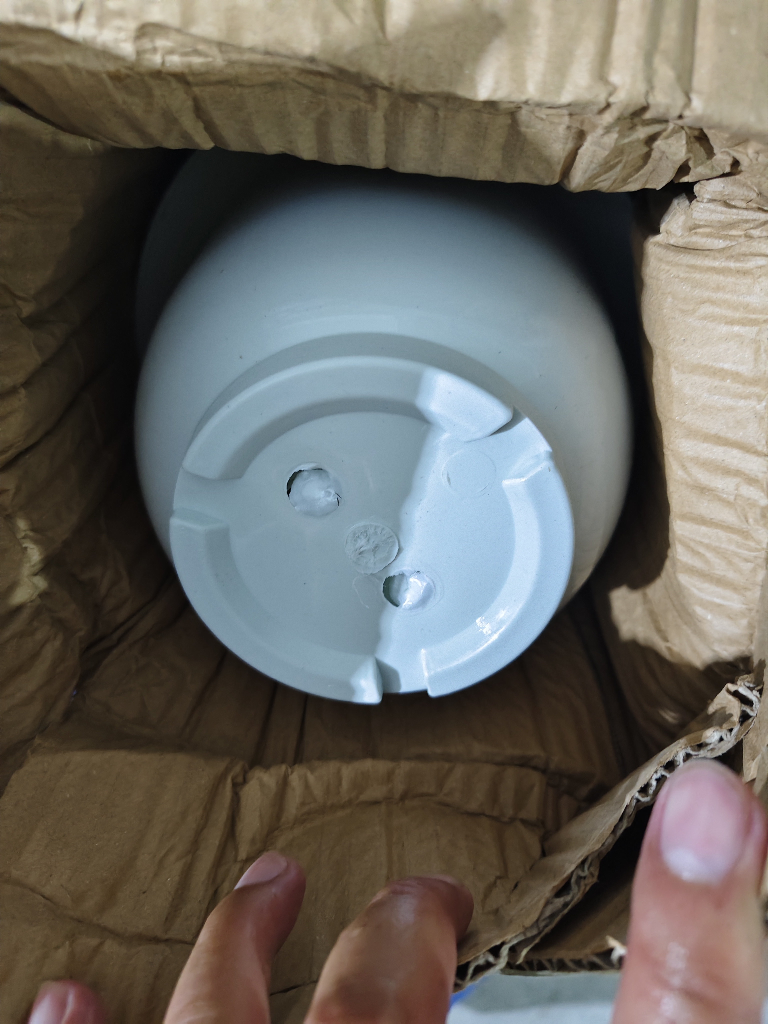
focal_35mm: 23
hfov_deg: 58.9
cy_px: 512
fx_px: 680
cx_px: 384
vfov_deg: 73.9
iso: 1763
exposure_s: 1/33.3
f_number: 1.88
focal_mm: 5.56
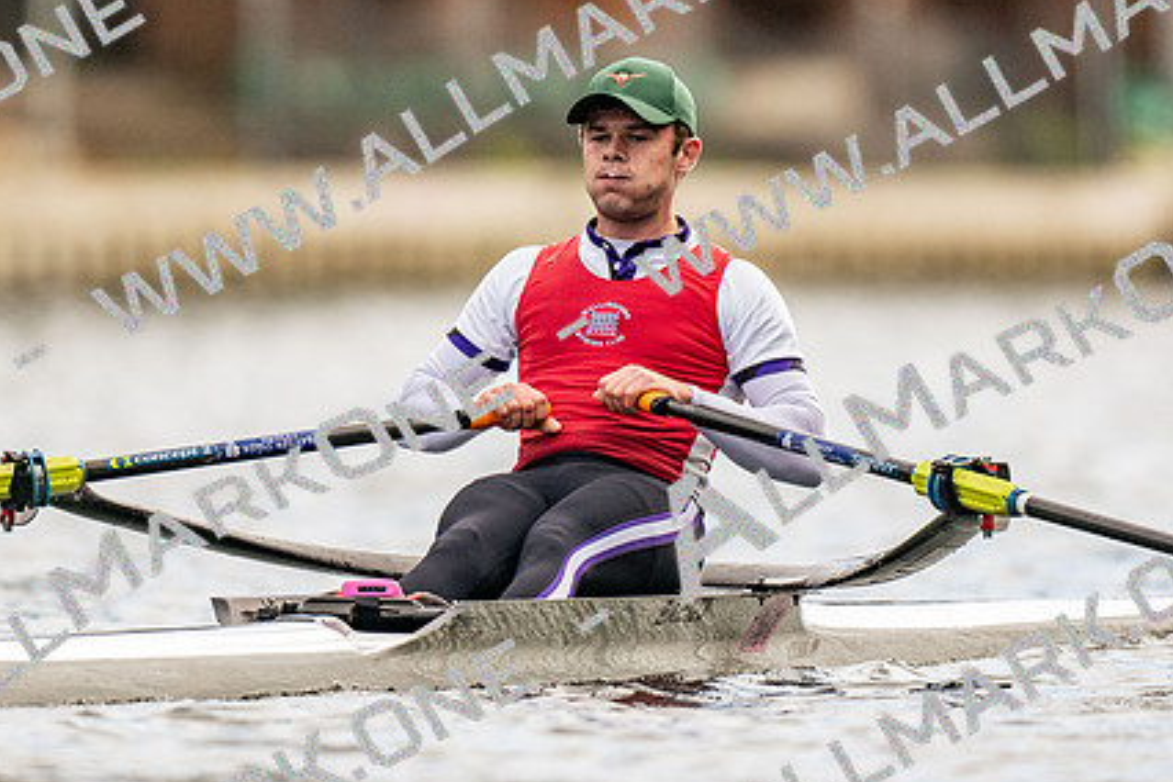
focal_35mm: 1225
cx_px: 432
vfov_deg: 1.1
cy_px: 343
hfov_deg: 1.7
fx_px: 39911
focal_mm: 600
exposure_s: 1/2500
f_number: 4
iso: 360
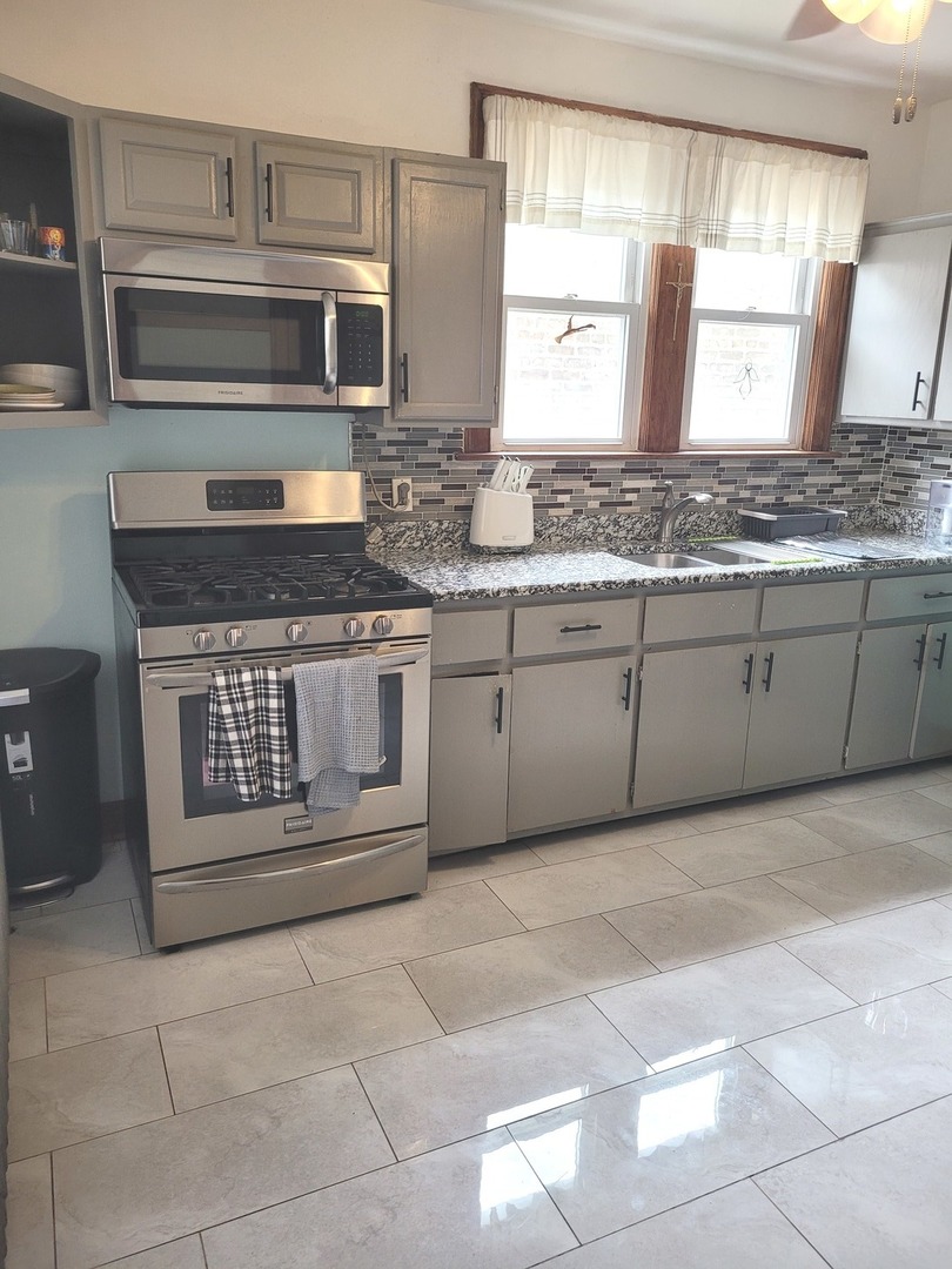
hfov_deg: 53.1
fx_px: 953
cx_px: 476
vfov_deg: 67.3
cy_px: 634
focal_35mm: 26
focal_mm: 5.4
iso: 160
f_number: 1.8
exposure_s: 1/120
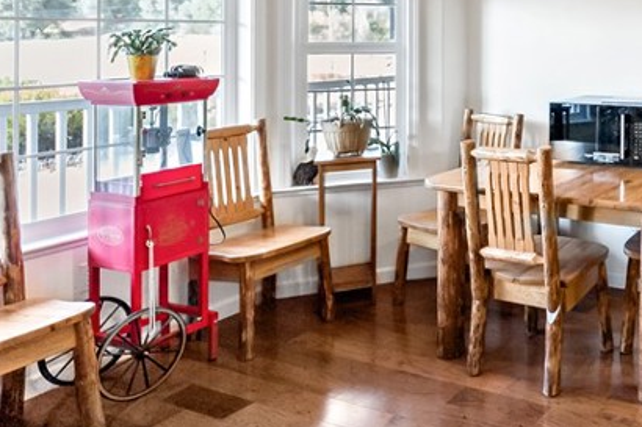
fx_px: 651
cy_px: 20
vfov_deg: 33.8
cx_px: 661
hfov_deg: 43.8
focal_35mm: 36
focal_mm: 14.6
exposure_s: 1/160
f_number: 2.8
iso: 1250
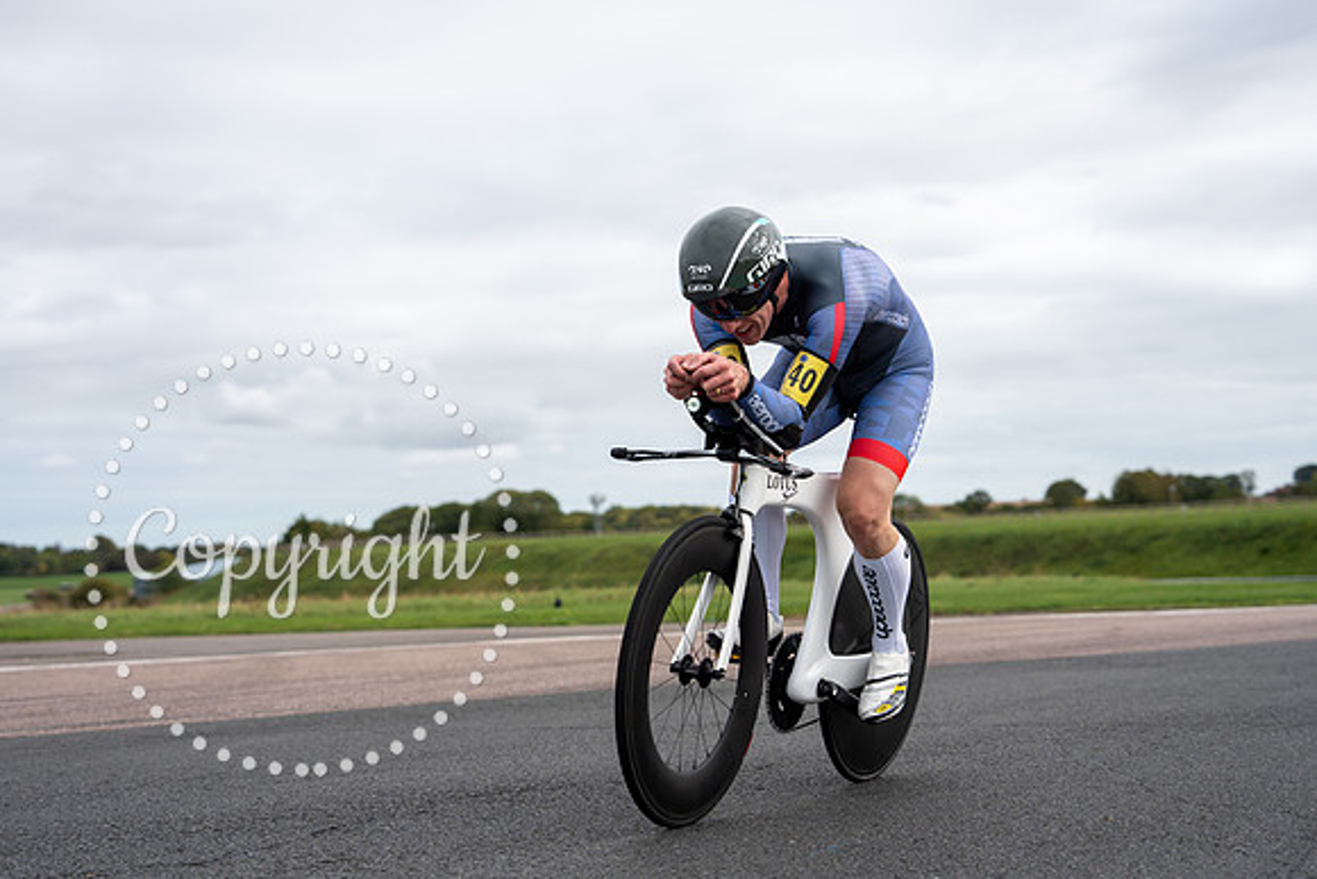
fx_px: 2301
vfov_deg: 21.6
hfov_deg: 31.9
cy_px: 485
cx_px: 658
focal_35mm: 63
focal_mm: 57
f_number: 3.5
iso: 100
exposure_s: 1/1000
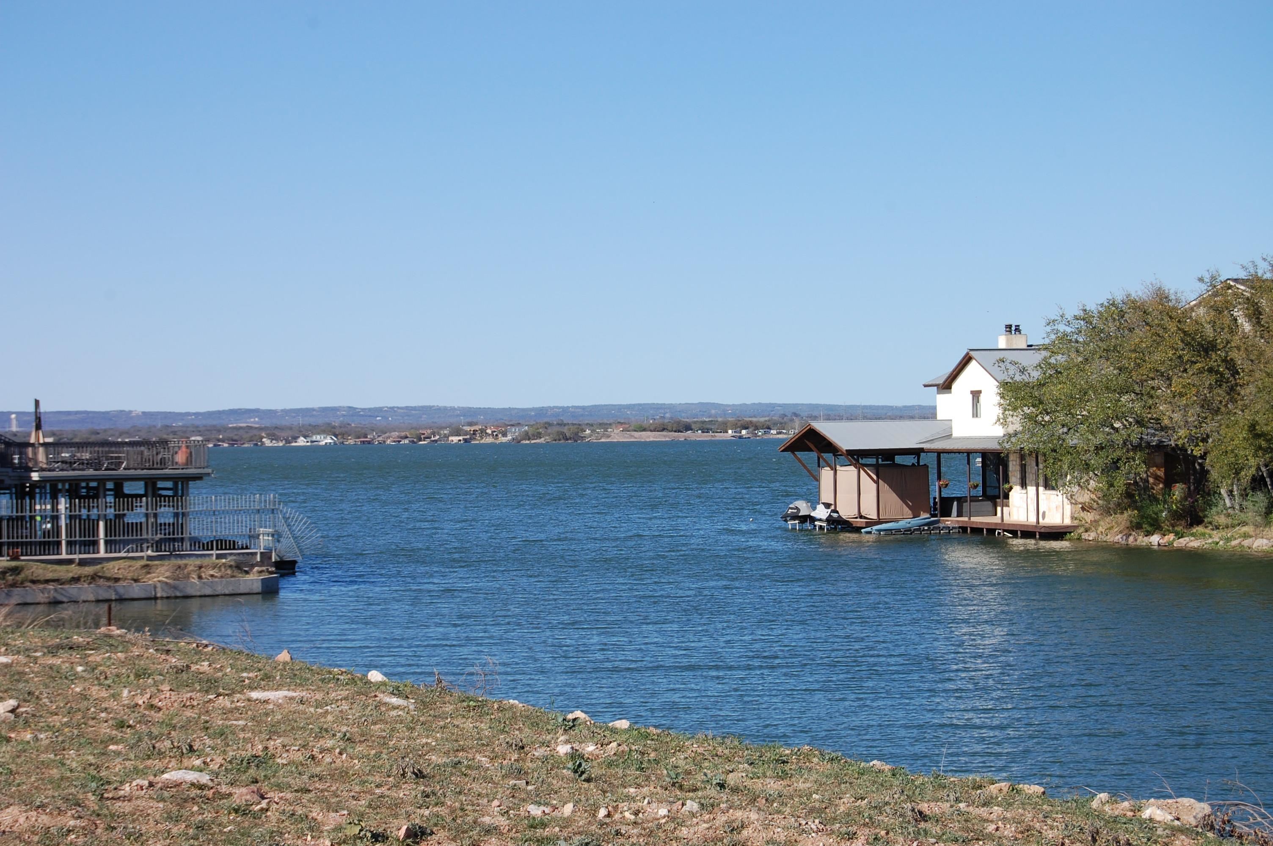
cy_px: 423
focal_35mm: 82
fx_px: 2915
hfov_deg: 24.6
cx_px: 636
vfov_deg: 16.5
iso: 200
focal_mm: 55
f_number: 10
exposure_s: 1/400
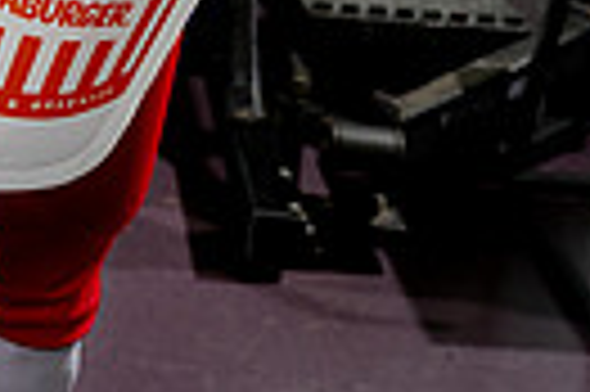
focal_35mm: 127
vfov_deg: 9.4
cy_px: -599
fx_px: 2079
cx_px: 108
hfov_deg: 16.0
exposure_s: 1/250
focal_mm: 37
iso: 640
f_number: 4
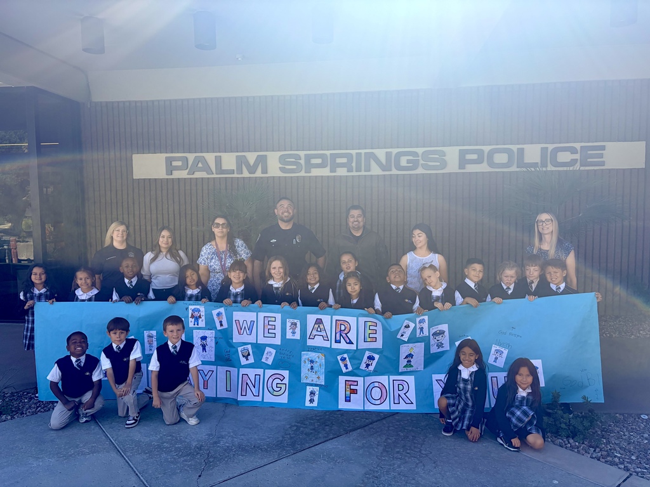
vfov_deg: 53.1
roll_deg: +0.8
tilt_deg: -4.1
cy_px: 244
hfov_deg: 67.3
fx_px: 488
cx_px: 325
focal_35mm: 26
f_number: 1.6
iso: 50
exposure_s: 1/1032
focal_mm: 5.96
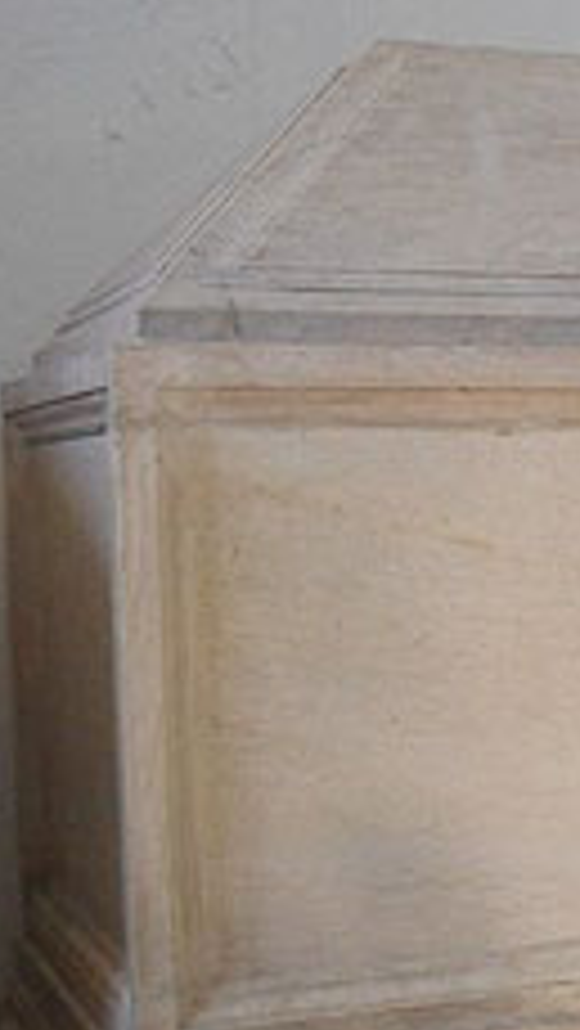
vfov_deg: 28.0
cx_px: 814
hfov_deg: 15.2
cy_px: 684
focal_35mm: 75
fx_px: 2048
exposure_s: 1/30
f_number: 3.2
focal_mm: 6.3
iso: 400
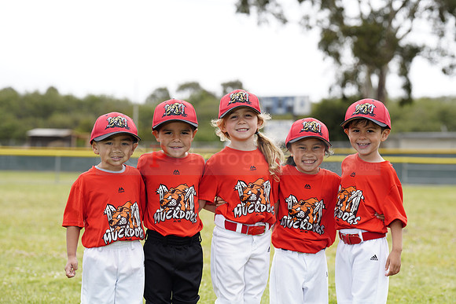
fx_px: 1660
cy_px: 152
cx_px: 228
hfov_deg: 15.6
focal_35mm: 131
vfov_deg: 10.5
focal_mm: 131
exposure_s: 1/250
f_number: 5.6
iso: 100
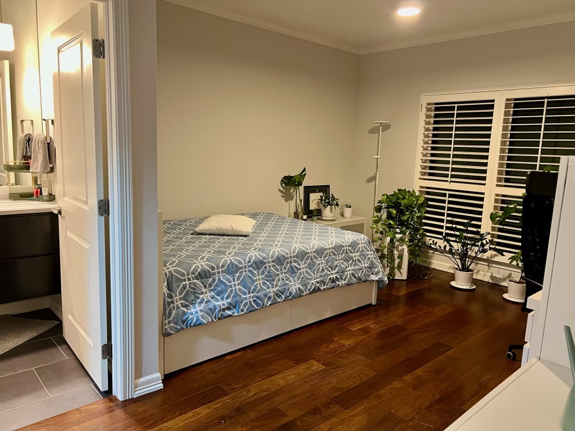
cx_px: 288
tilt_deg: -8.8
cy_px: 216
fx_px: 432
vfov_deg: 53.1
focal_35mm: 26
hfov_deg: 67.3
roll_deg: -1.9
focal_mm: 5.7
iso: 320
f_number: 1.5
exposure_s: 1/60
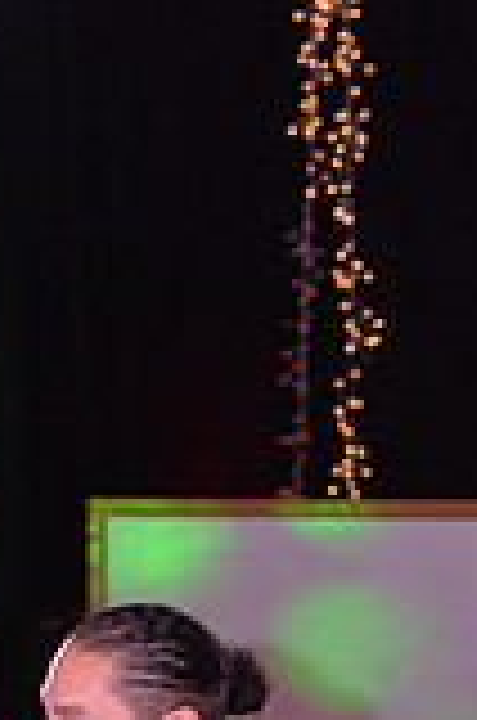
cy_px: 1296
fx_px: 7585
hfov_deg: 3.6
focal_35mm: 380
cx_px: -65
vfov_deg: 5.4
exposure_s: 1/250
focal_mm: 105
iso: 2000
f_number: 6.3
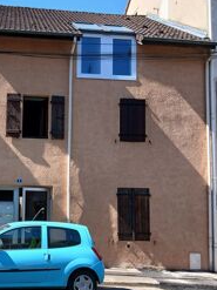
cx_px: 50
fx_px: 376
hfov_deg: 31.5
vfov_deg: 42.0
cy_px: 164
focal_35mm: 45
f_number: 1.8
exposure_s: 1/286
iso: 20
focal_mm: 3.98
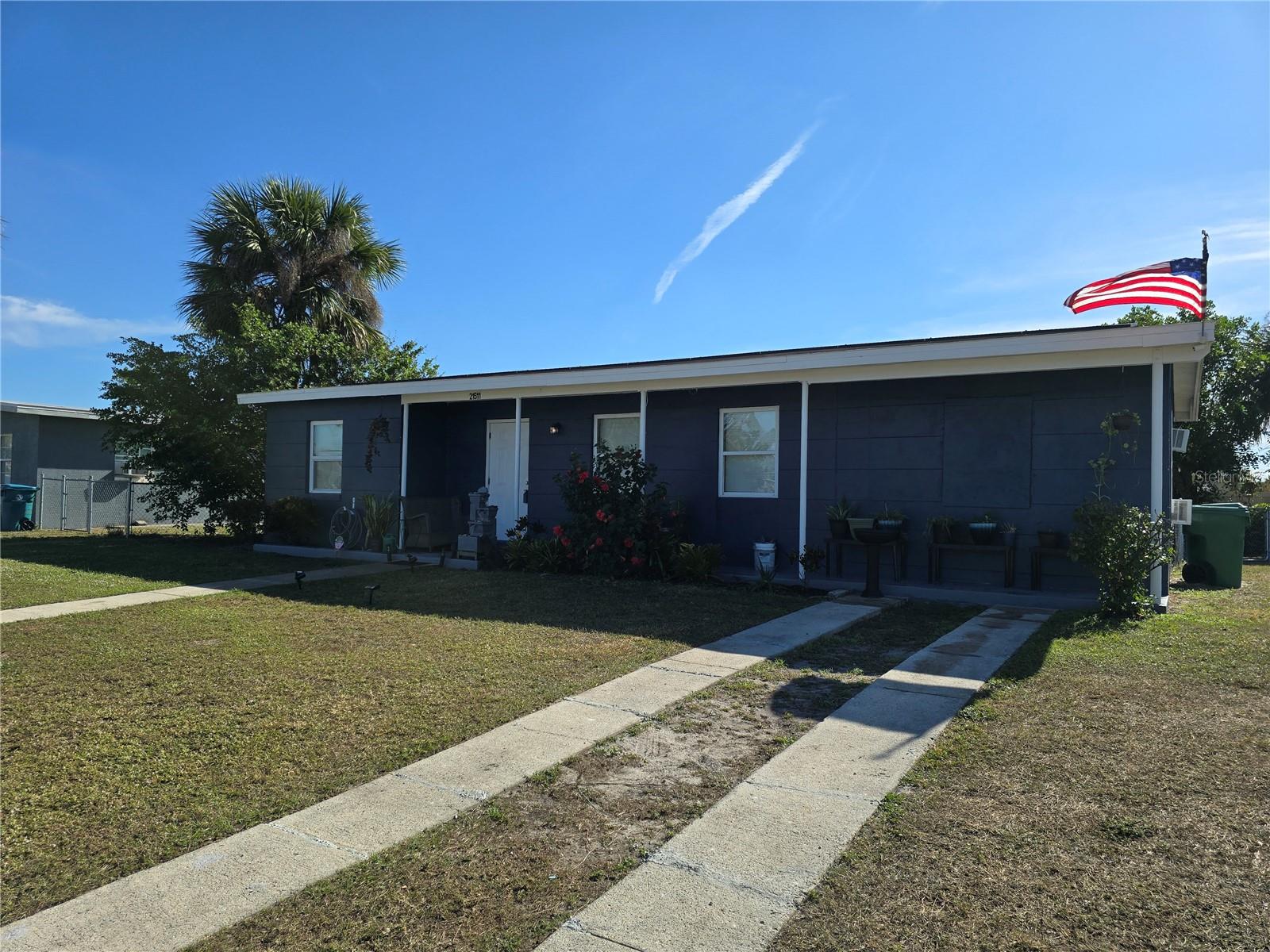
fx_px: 844
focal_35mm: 23
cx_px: 635
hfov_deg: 73.9
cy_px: 476
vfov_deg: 58.9
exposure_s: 1/912
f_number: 1.7
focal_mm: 6.3
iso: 12
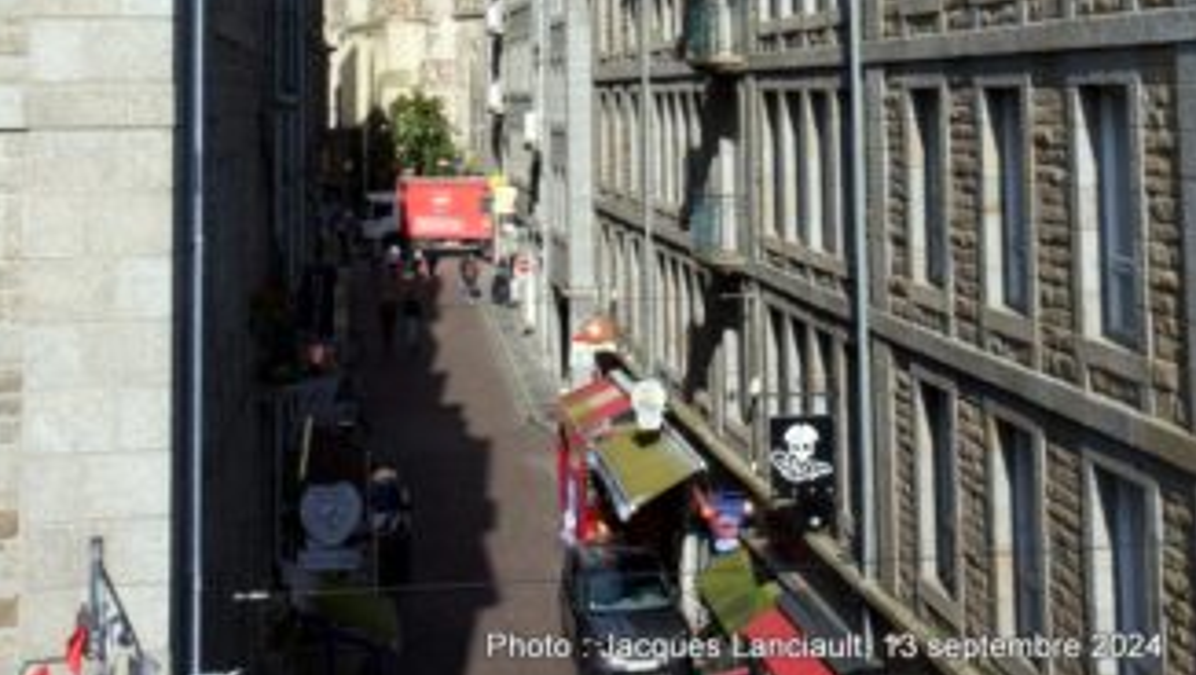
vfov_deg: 16.5
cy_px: -216
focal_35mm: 69
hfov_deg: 30.5
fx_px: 2190
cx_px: 596
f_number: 16
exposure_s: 1/100
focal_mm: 29
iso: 110
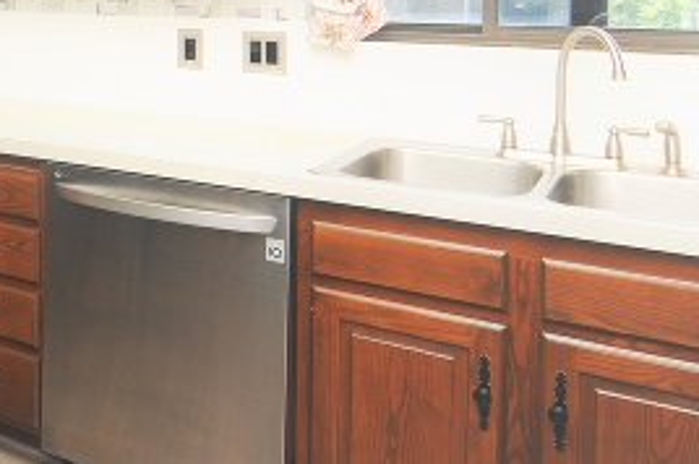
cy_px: 64
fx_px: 834
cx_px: -52
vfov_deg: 30.0
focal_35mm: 43
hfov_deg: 38.4
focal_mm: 12
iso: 200
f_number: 4
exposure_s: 1/60
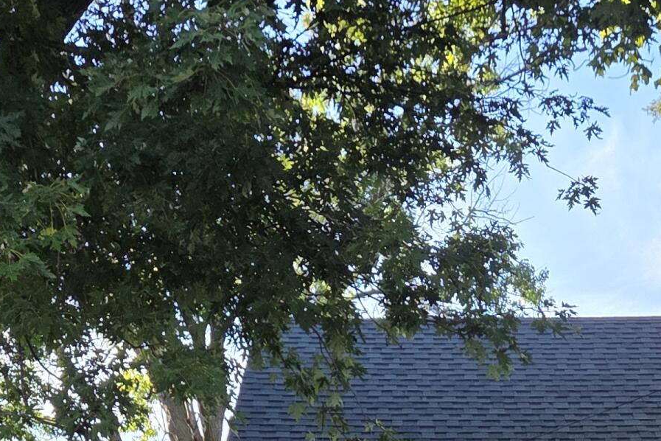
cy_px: 810
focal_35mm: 80
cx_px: 424
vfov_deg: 14.8
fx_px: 1469
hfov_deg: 25.3
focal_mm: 5.4
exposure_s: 1/871
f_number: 1.8
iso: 80
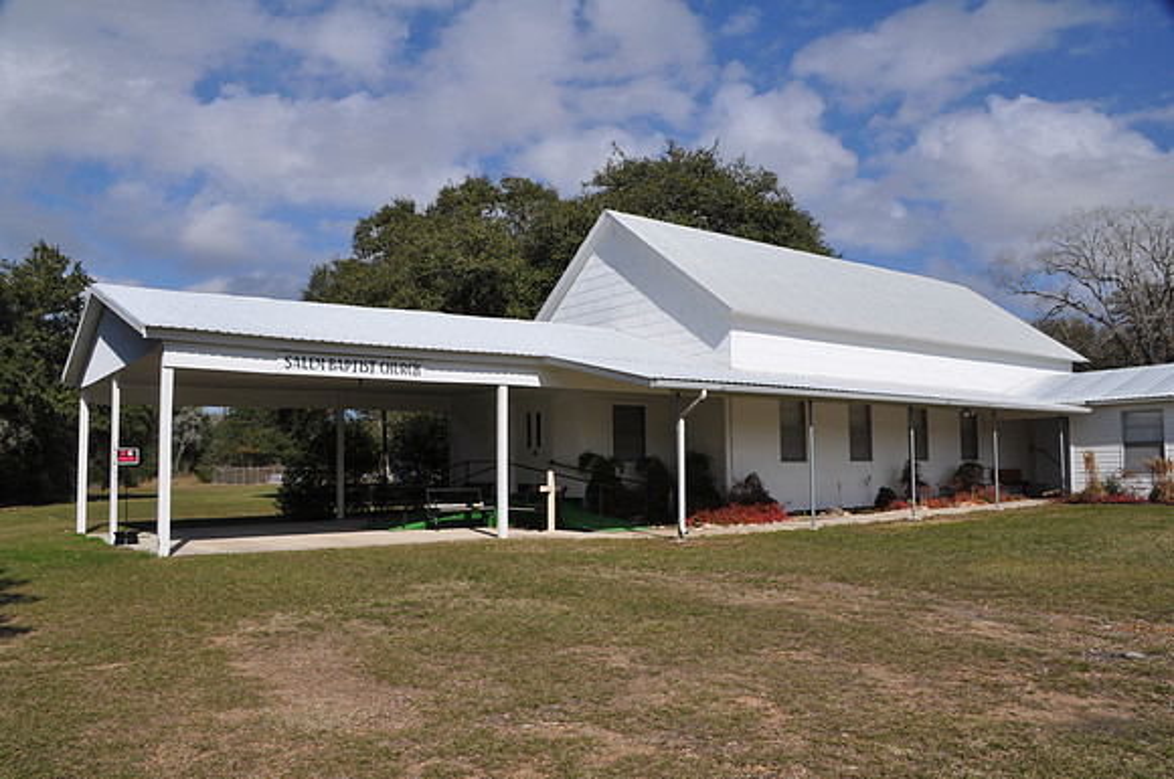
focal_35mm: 27
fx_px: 879
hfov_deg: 67.5
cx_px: 587
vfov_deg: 47.8
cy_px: 390
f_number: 14
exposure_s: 1/200
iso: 200
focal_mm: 18
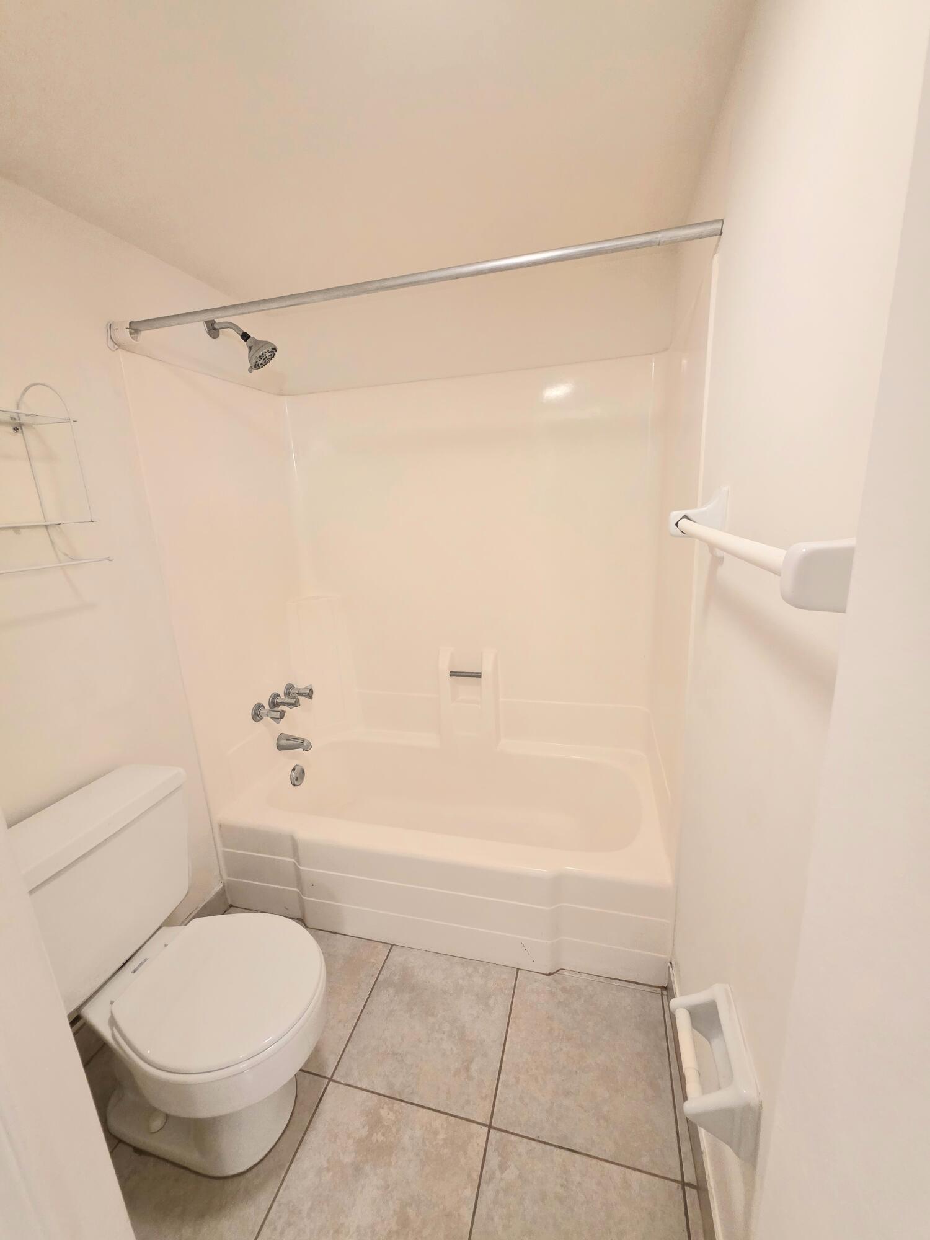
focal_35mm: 13
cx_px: 465
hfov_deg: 89.9
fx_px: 466
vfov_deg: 106.2
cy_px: 620
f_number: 1.9
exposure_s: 1/60.2
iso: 200
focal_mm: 2.2
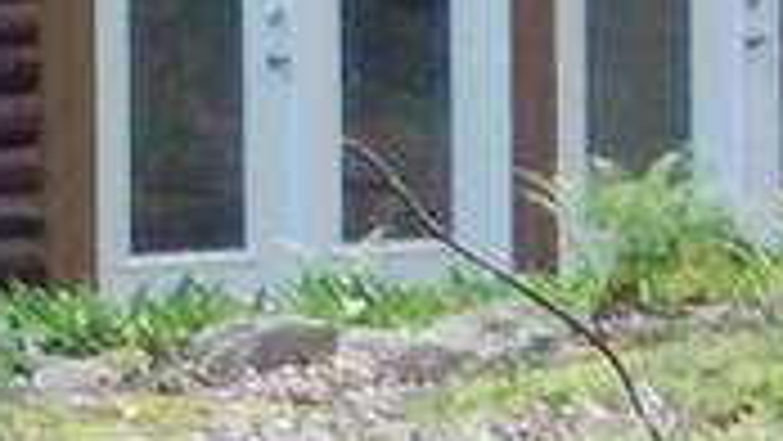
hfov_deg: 5.0
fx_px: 8910
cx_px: -459
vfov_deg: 2.8
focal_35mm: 429
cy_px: -693
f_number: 4.8
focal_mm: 12
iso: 400
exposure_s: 1/30
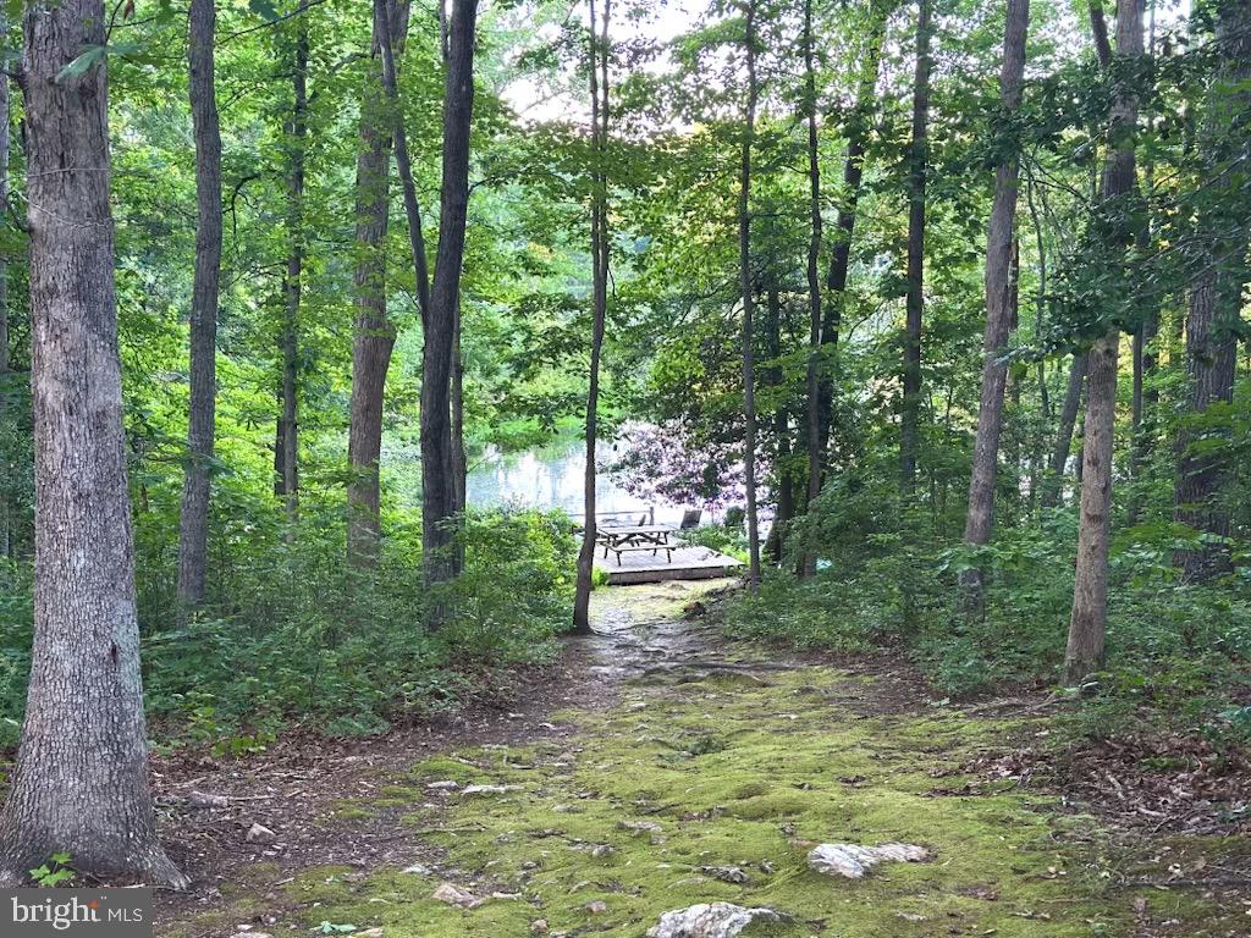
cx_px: 626
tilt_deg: -7.7
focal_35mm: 48
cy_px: 469
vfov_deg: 30.3
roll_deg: -0.4
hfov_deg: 39.7
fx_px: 1735
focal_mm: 6.86
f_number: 1.78
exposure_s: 1/60
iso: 320
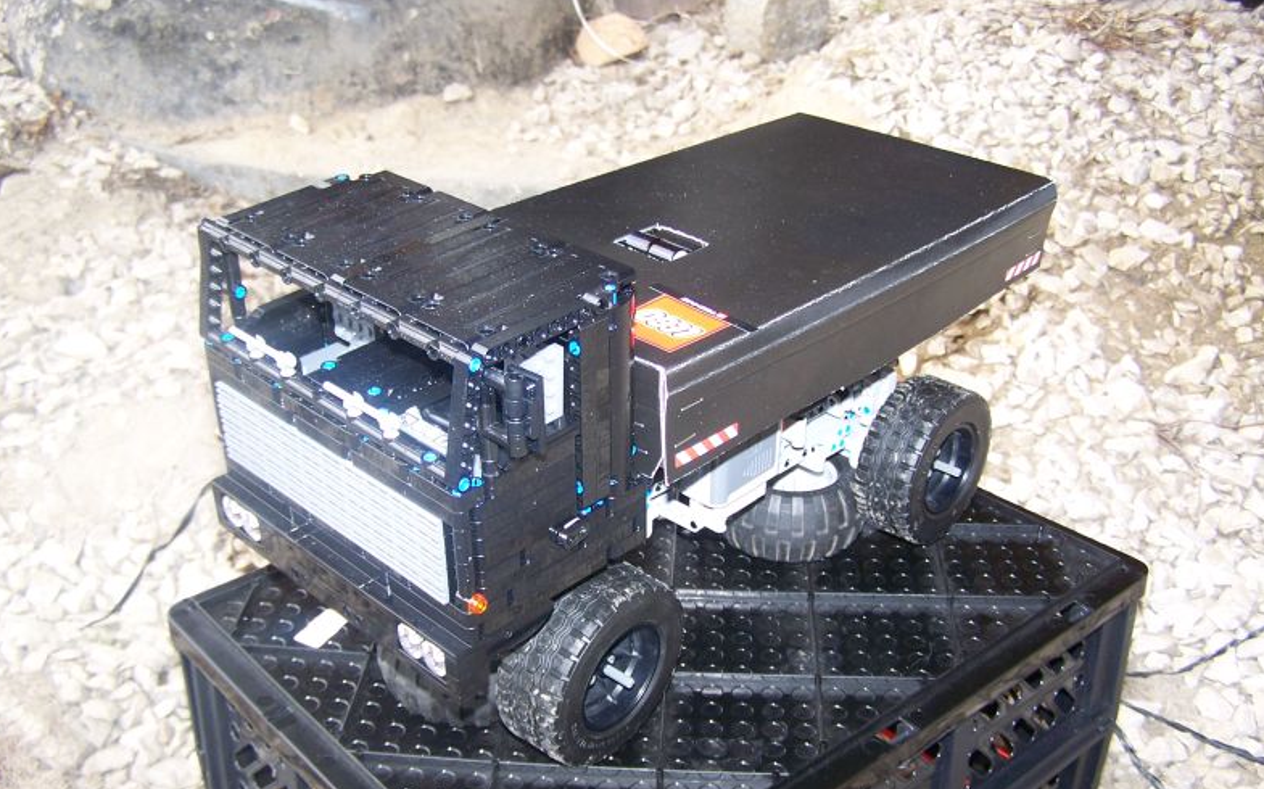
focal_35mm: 41
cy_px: 454
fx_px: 1412
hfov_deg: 48.2
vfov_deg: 31.2
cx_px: 625
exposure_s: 1/100
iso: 80
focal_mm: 6.3
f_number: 2.8
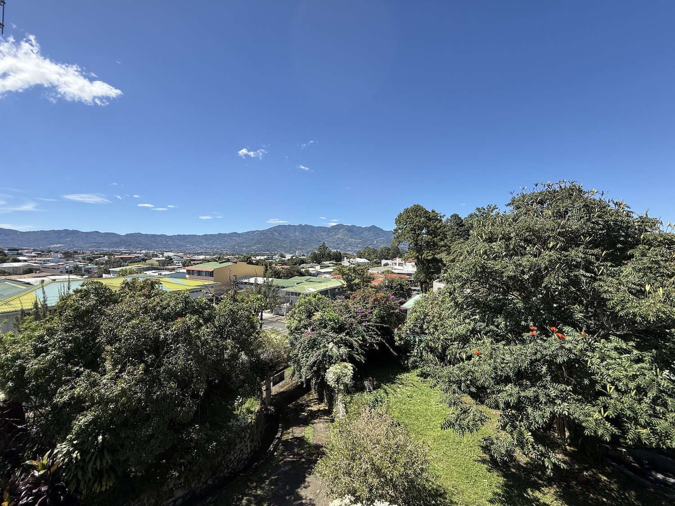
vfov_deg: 85.7
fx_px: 273
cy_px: 253
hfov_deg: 102.1
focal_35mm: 14
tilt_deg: +0.1
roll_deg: -0.8
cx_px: 338
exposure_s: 1/1656
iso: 50
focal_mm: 2.22
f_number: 2.2
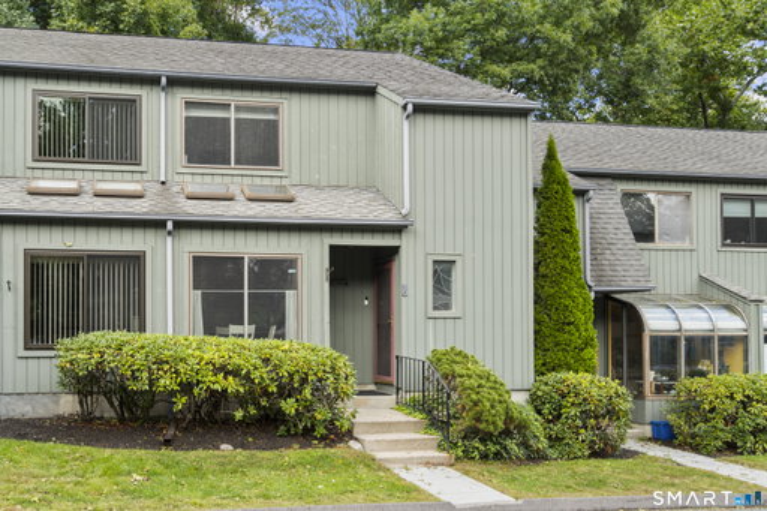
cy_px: 256
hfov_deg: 54.4
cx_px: 384
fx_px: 745
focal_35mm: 35
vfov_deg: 37.8
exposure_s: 1/13
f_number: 9
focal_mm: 35
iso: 200
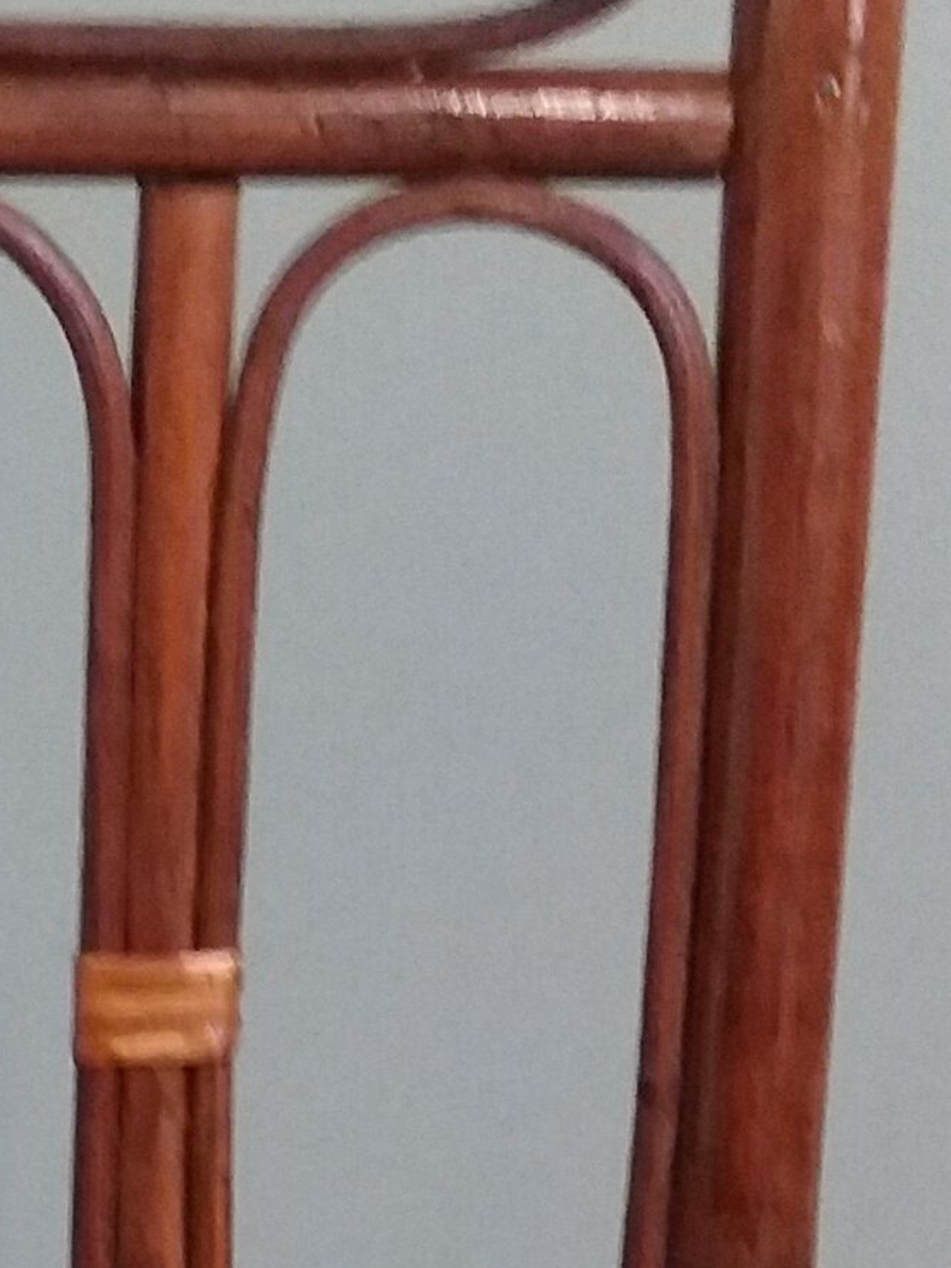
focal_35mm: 129
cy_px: 1531
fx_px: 4725
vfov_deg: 14.8
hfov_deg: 11.2
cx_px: -229
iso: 500
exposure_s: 1/17
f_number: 1.9
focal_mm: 3.7
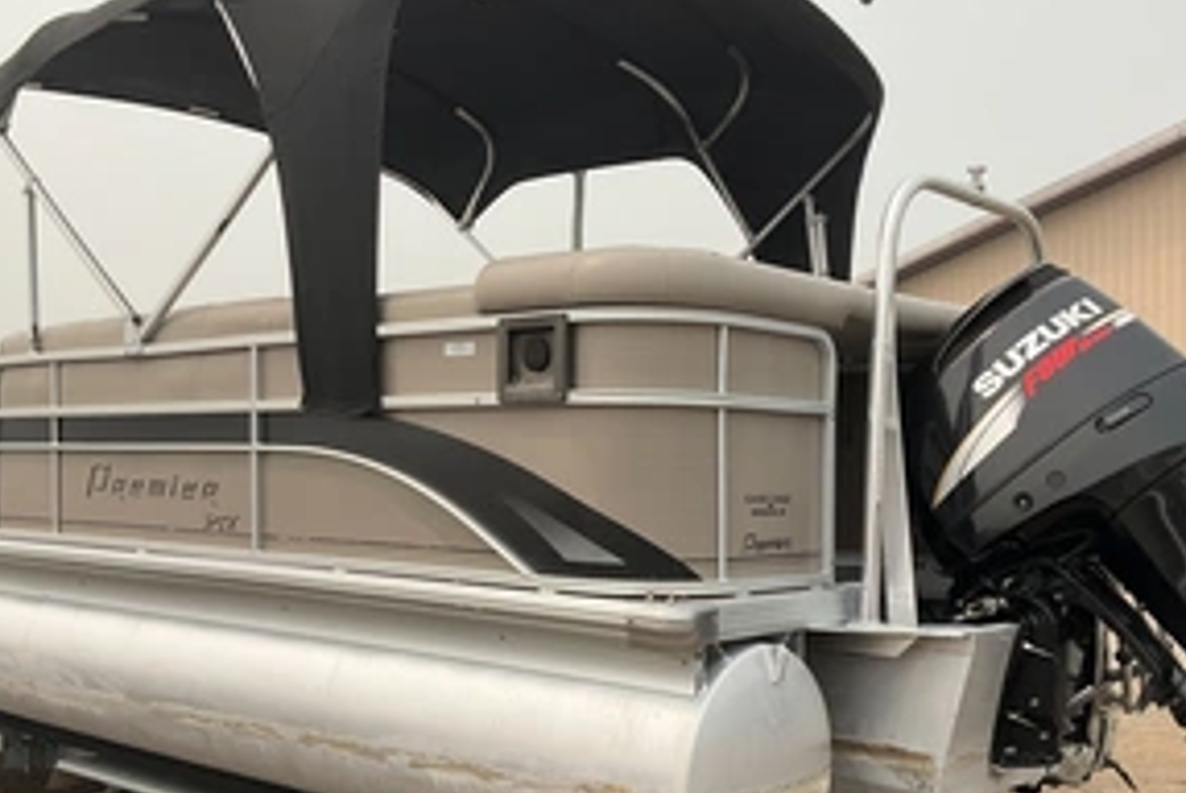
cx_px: 570
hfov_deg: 46.3
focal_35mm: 42
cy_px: 479
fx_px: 1385
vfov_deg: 31.9
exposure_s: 1/1730
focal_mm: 3
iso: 25
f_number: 1.8
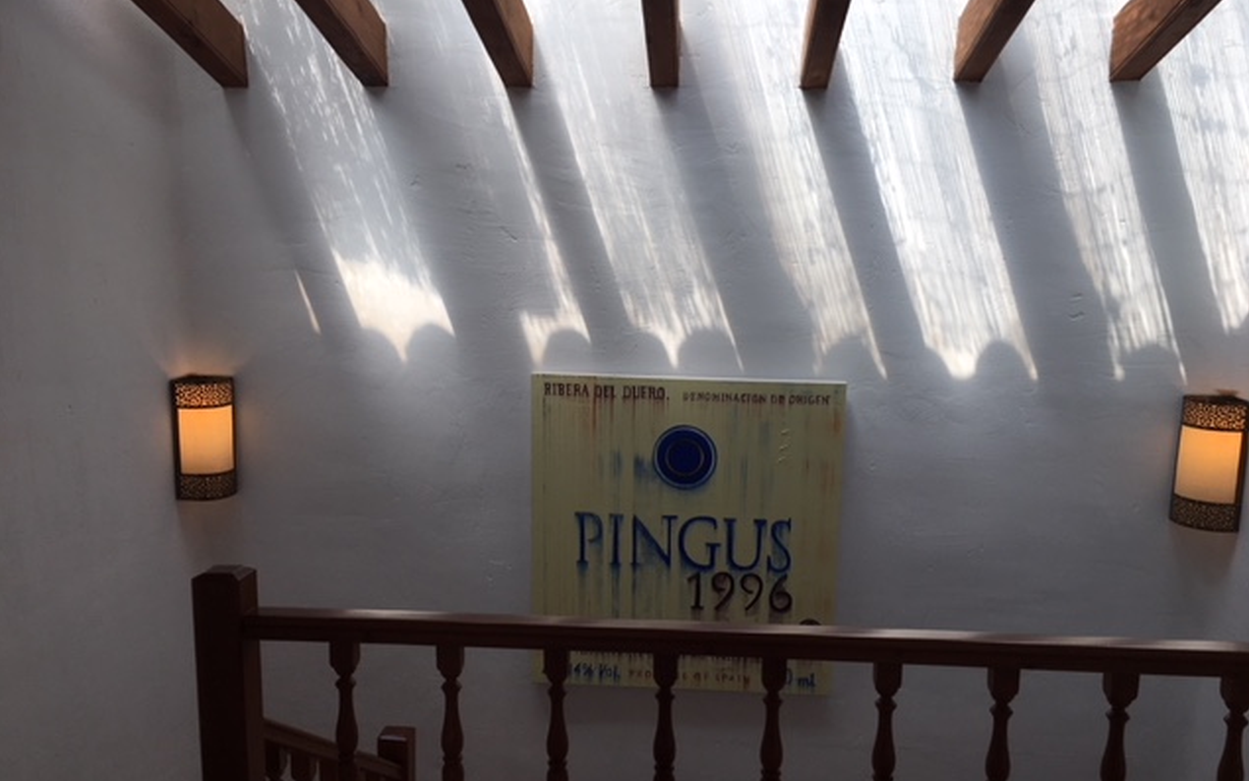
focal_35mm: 31
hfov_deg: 61.2
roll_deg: -1.0
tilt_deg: -9.0
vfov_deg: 40.5
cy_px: 452
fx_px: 1055
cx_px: 622
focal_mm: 4.15
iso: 25
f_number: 2.2
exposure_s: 1/337
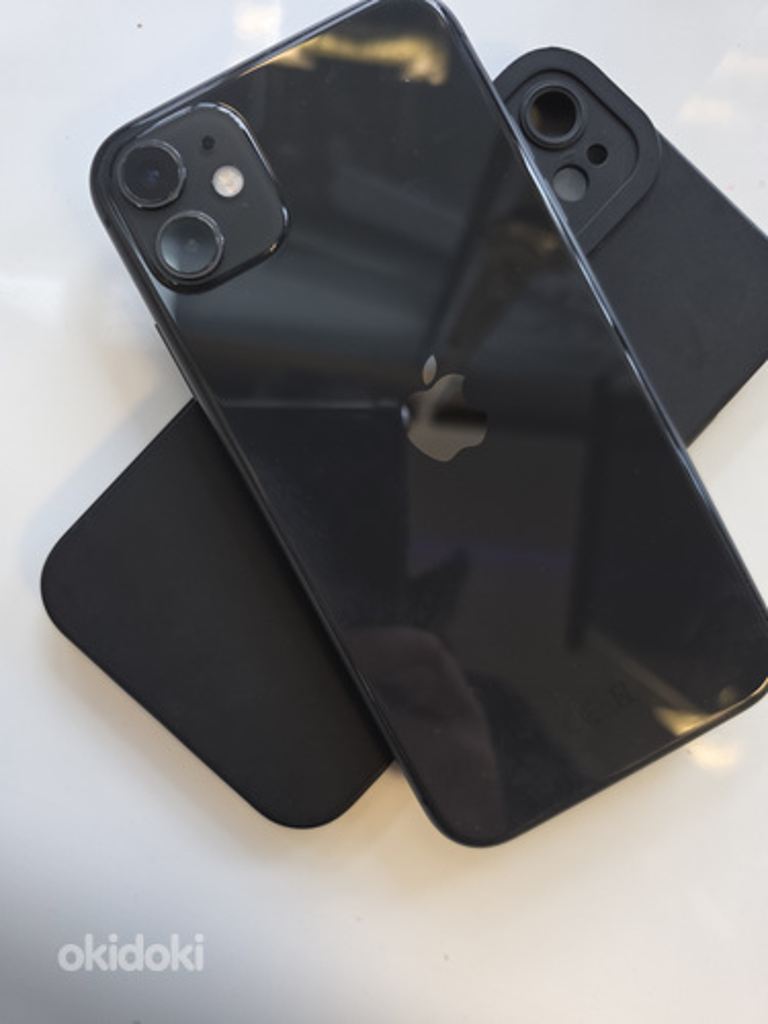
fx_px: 680
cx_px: 384
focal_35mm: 23
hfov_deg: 58.9
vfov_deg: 73.9
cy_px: 512
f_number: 1.7
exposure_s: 1/51
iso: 250
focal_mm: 6.3
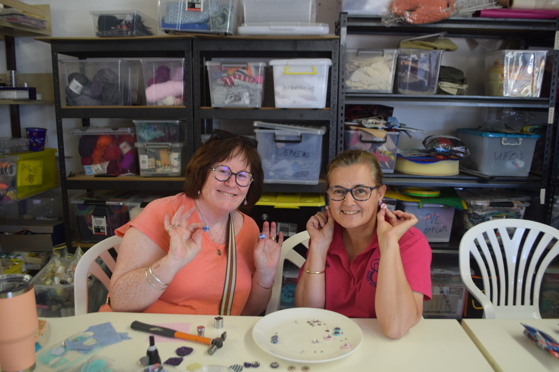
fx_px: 466
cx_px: 280
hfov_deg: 61.9
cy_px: 186
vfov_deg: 43.6
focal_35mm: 30
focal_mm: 20
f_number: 4
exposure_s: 1/60
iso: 450
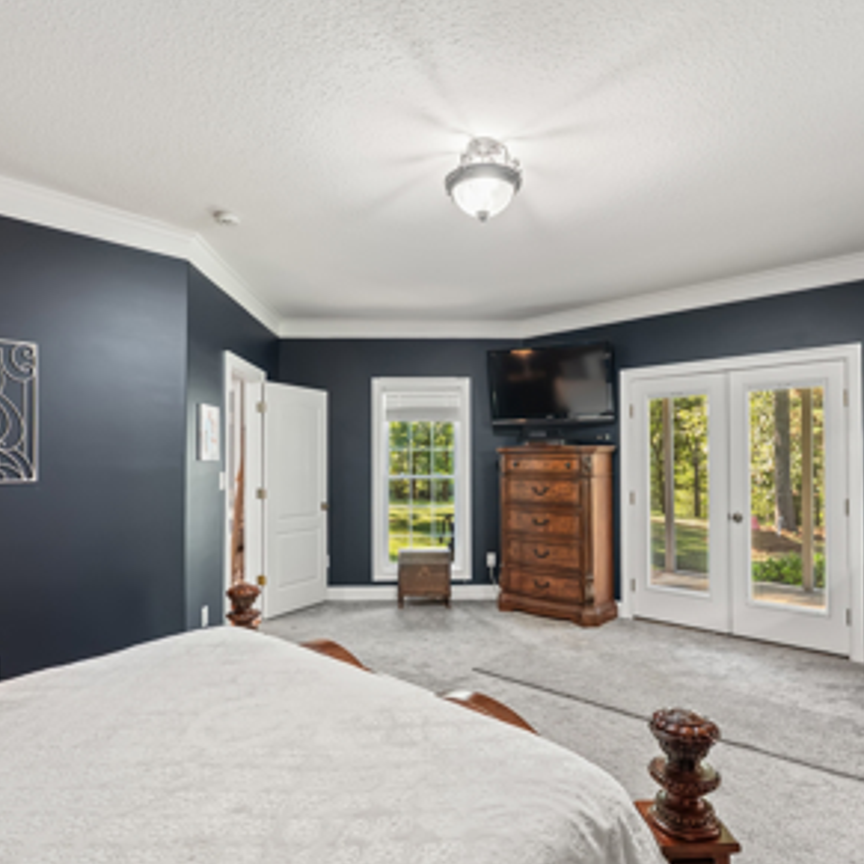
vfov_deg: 72.1
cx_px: 438
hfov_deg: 72.1
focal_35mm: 21
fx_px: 593
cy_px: 439
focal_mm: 16
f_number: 5.6
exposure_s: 1/30
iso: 10000
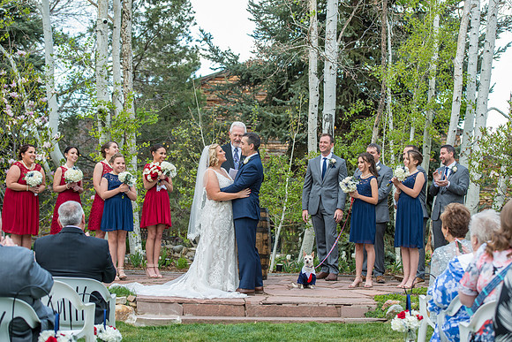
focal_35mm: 102
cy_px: 171
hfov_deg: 20.0
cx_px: 256
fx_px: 1451
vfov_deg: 13.4
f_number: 5
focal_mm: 102
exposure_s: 1/200
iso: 400
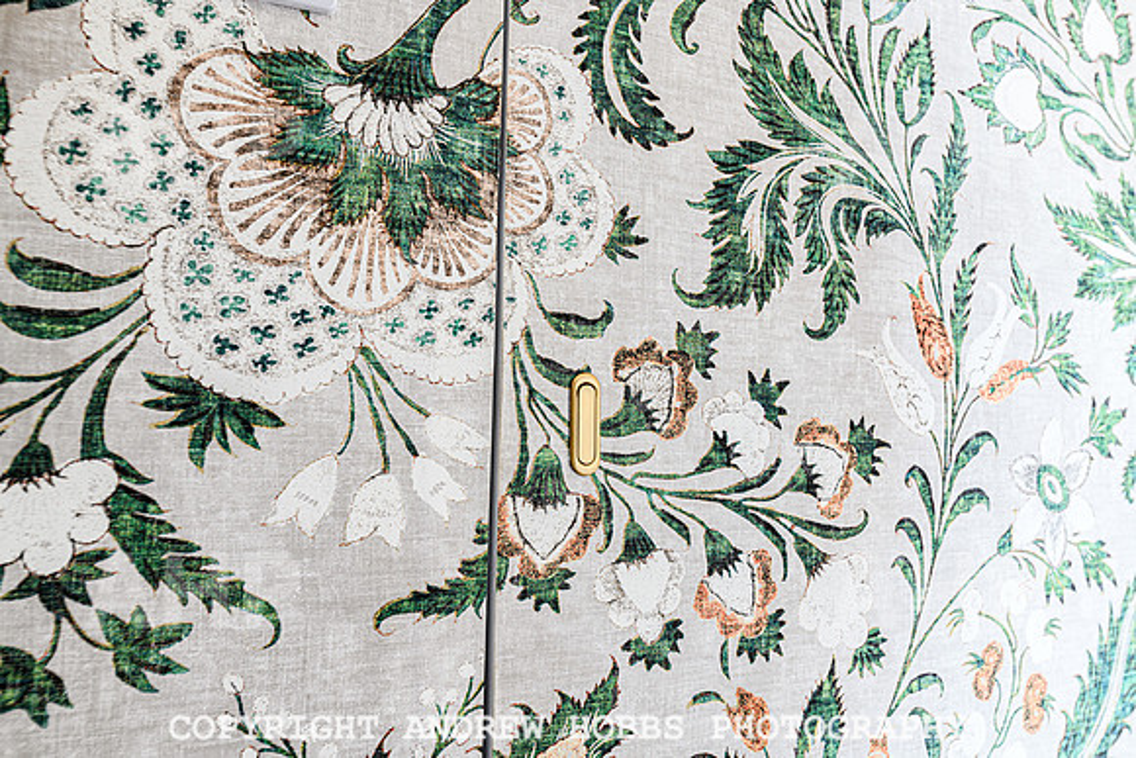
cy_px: 379
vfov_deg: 53.2
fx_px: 757
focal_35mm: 24
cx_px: 568
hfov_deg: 73.7
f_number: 5.6
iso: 64
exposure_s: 1/4
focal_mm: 24
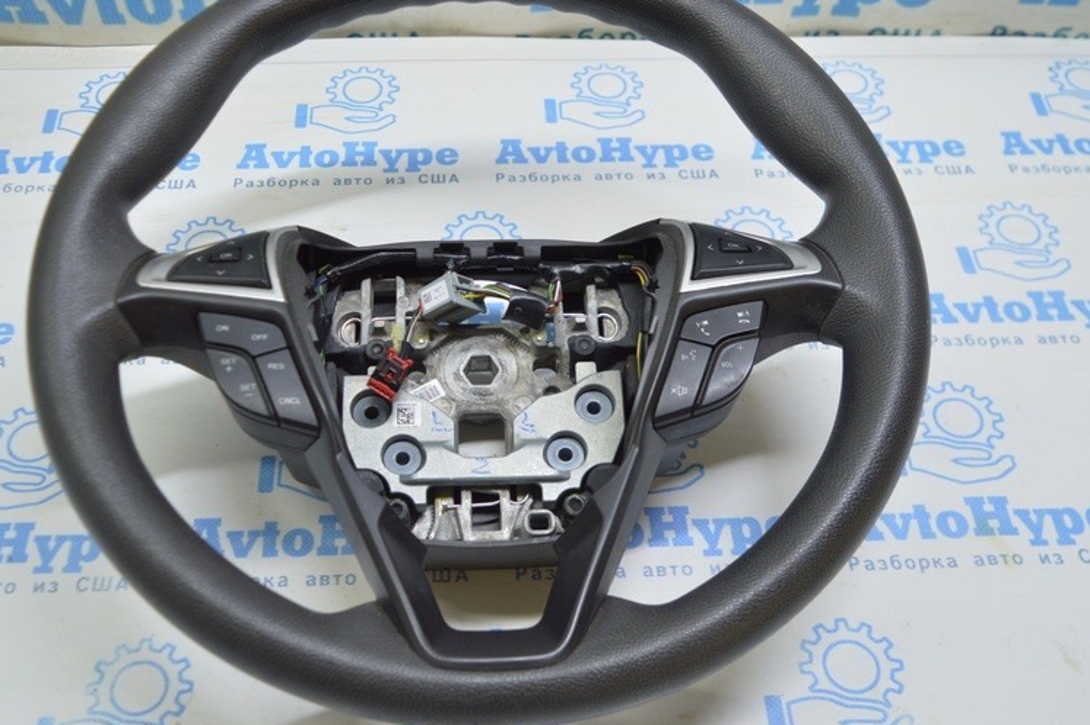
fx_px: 1119
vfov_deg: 35.9
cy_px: 365
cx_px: 465
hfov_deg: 51.7
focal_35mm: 37
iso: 400
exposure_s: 1/60
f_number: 3.5
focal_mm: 18
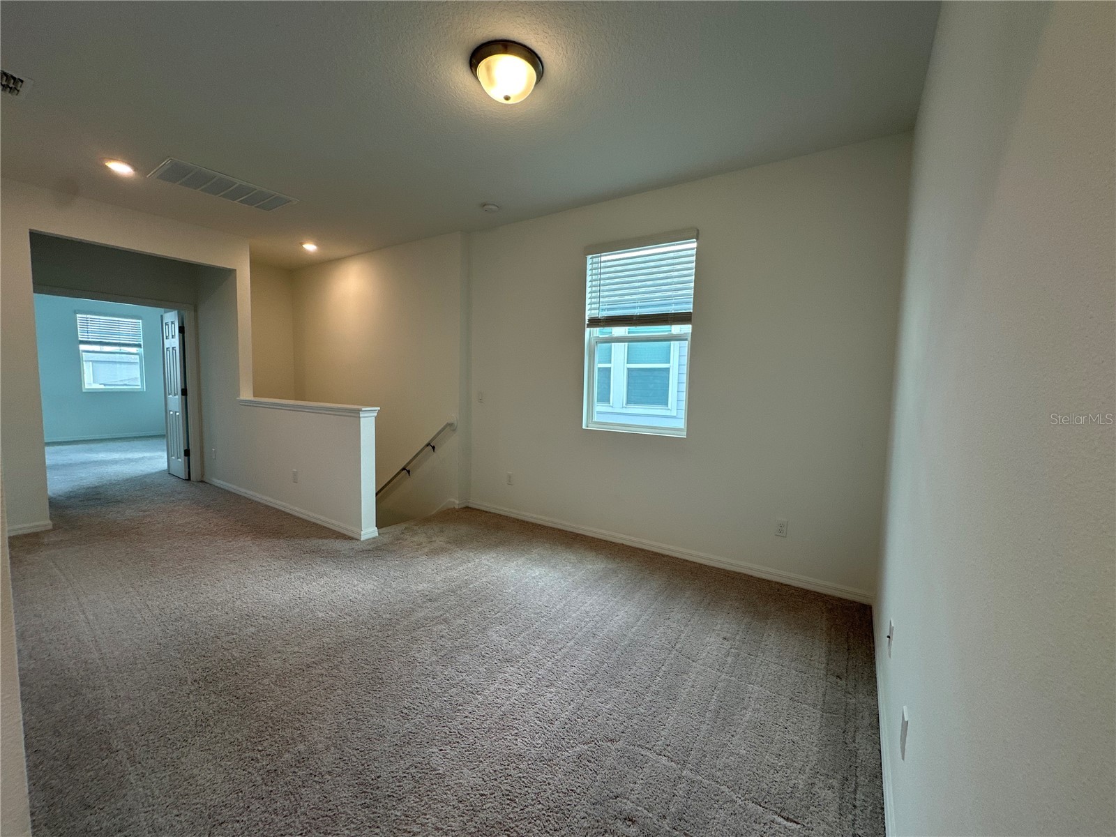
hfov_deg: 102.1
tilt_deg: -4.6
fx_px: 451
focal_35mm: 14
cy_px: 418
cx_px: 558
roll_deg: -1.1
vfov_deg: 85.7
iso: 80
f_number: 2.2
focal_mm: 2.22
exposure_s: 1/120
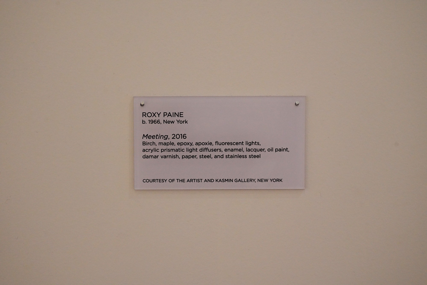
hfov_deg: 33.4
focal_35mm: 60
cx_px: 214
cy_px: 142
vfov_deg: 22.6
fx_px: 712
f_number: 8
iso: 4000
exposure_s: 1/80
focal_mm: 60
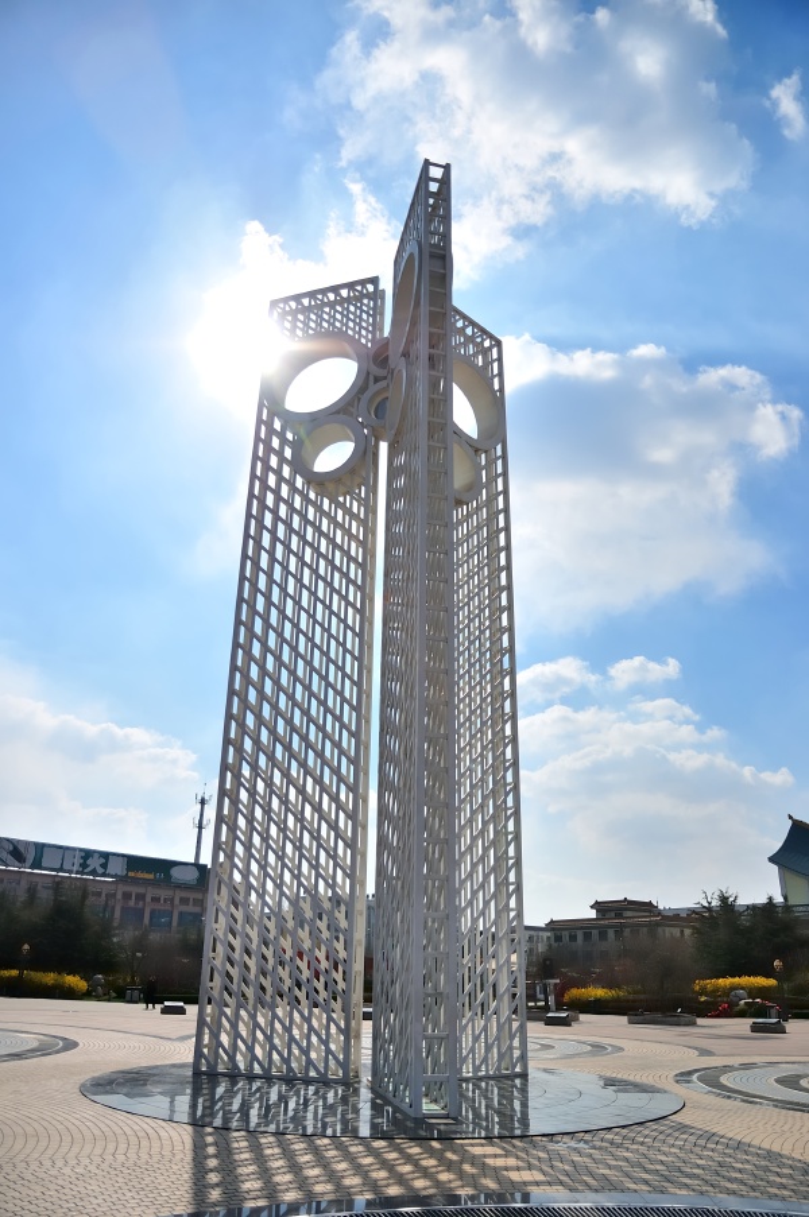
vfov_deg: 73.8
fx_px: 811
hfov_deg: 53.0
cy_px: 608
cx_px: 404
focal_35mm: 24
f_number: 3.5
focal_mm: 16
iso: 200
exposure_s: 1/4000
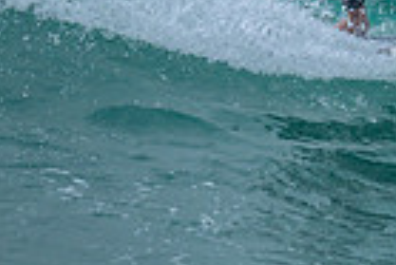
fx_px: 42614
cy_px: -237
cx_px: 907
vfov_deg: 0.4
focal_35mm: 3870
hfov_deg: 0.5
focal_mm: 800
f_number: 6.3
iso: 250
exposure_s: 1/2000
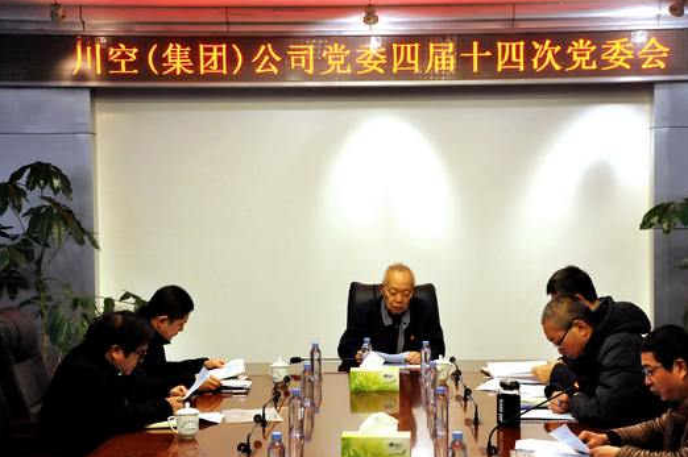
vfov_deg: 19.7
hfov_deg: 29.2
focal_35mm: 69
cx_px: 384
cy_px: 259
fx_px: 1317
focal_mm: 40
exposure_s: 1/50
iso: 2000
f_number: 7.1
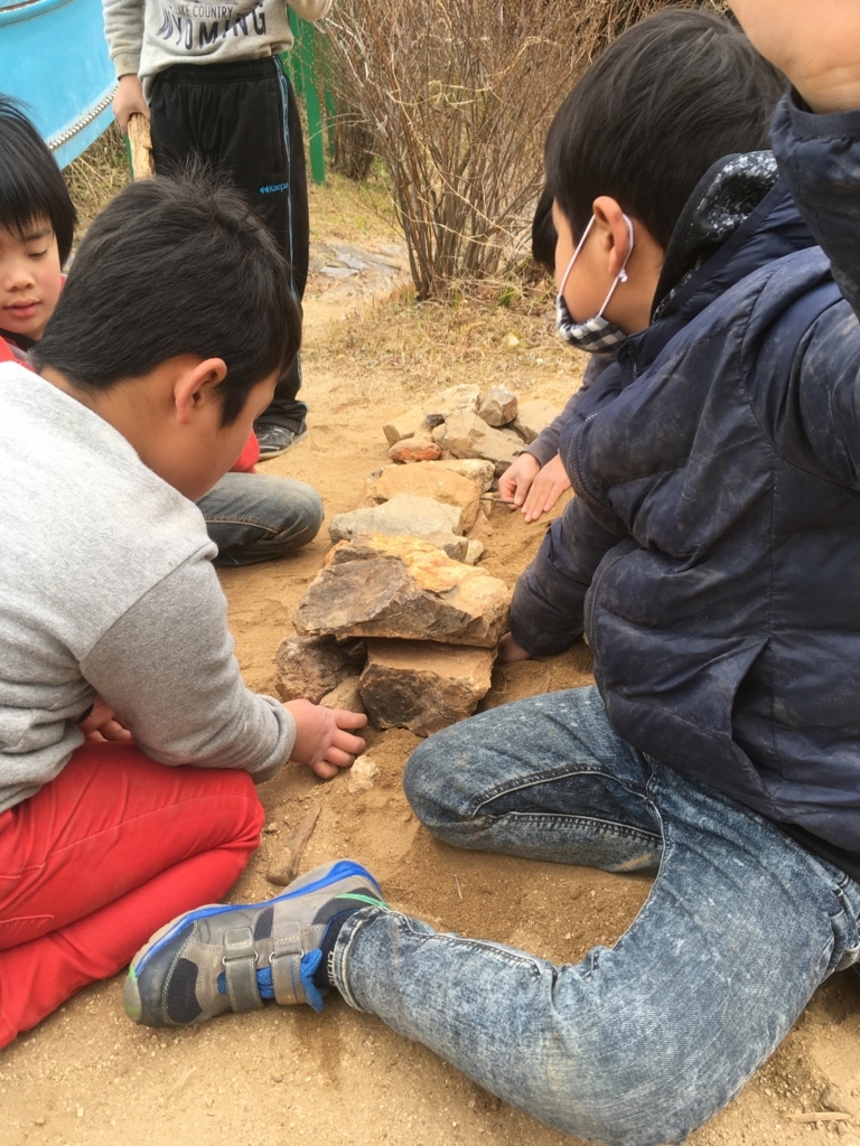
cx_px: 430
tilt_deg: -28.3
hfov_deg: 48.2
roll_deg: +3.0
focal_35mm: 29
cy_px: 573
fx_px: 961
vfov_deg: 61.7
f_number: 2.2
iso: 25
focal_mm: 4.15
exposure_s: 1/215
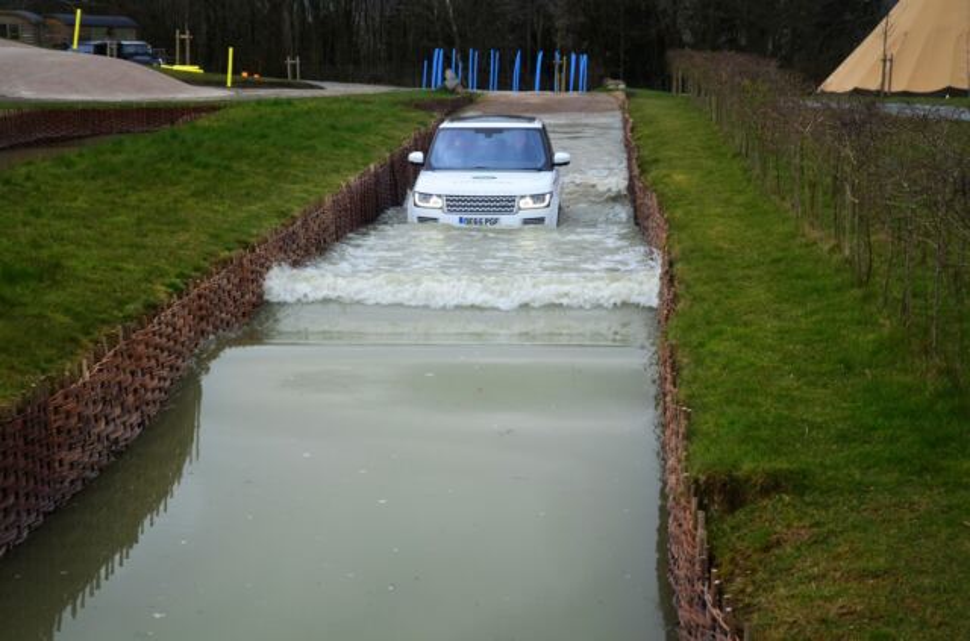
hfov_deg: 30.6
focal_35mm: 66
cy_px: 320
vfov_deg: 20.5
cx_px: 485
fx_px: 1774
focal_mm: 44
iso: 200
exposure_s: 1/30
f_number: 13
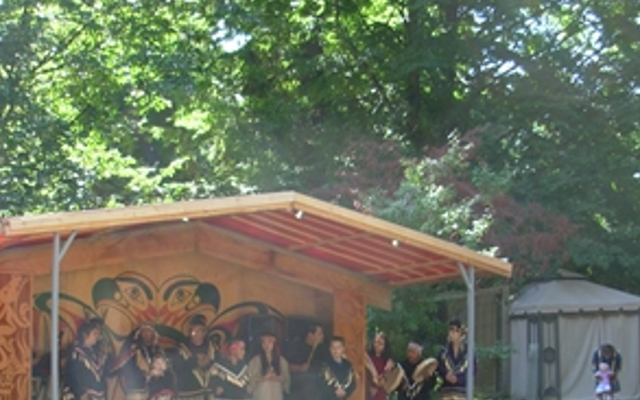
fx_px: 1151
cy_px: 356
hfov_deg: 31.0
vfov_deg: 19.4
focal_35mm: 66
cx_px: 253
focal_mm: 6.3
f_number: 2.9
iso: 50
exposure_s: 1/83
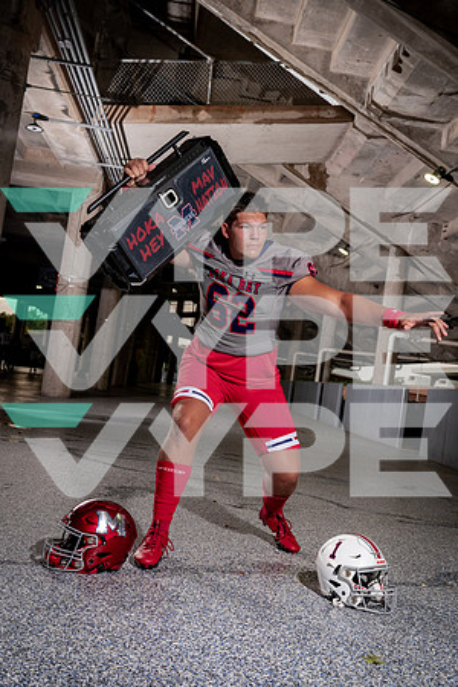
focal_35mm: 38
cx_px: 229
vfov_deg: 50.7
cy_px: 344
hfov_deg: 35.1
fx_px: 725
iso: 320
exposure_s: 1/250
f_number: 5.6
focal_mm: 38
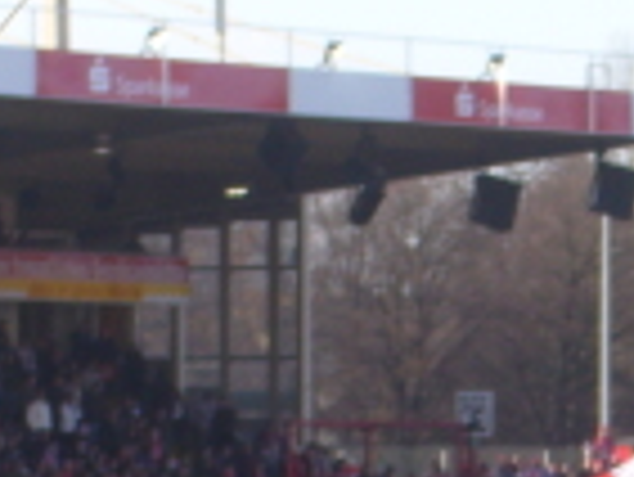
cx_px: 1034
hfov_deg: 5.3
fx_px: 6819
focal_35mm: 372
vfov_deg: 4.0
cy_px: 673
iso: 80
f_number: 5
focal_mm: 17.4
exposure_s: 1/100
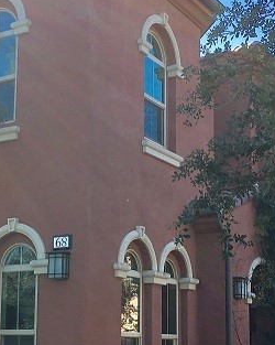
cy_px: 229
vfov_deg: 25.9
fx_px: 743
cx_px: 101
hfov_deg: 20.9
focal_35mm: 73
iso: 25
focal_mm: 4.15
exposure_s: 1/657
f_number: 2.2
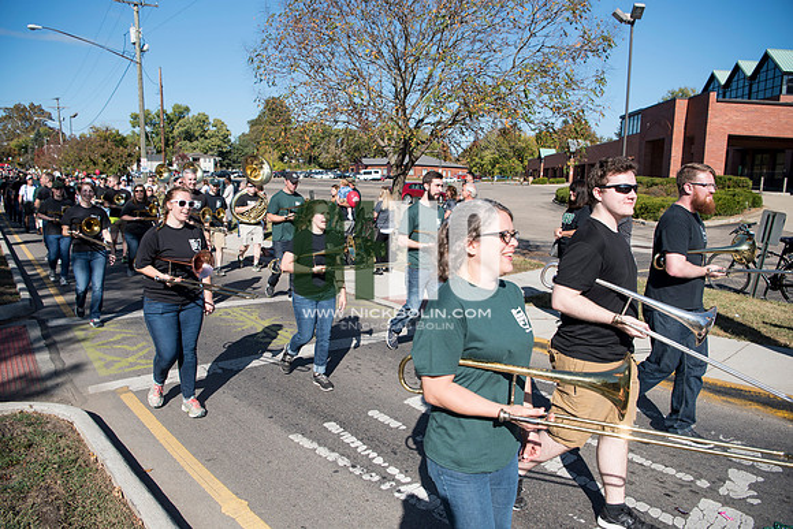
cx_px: 396
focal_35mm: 24
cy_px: 264
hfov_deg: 73.7
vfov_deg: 53.2
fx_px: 529
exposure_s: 1/1600
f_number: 4.5
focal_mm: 24
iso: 250
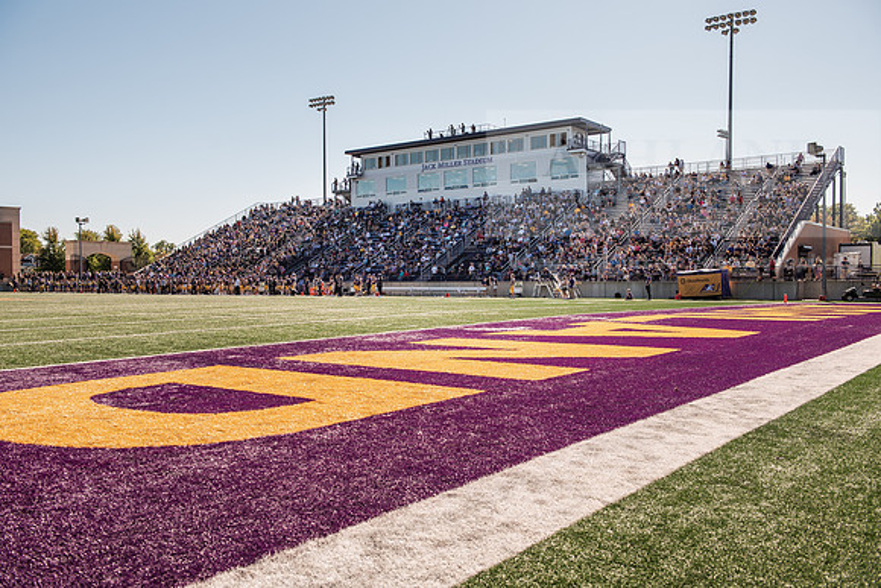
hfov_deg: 58.7
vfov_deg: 41.1
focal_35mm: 32
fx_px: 783
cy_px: 294
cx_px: 440
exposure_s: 1/320
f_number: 5.6
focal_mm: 32
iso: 125
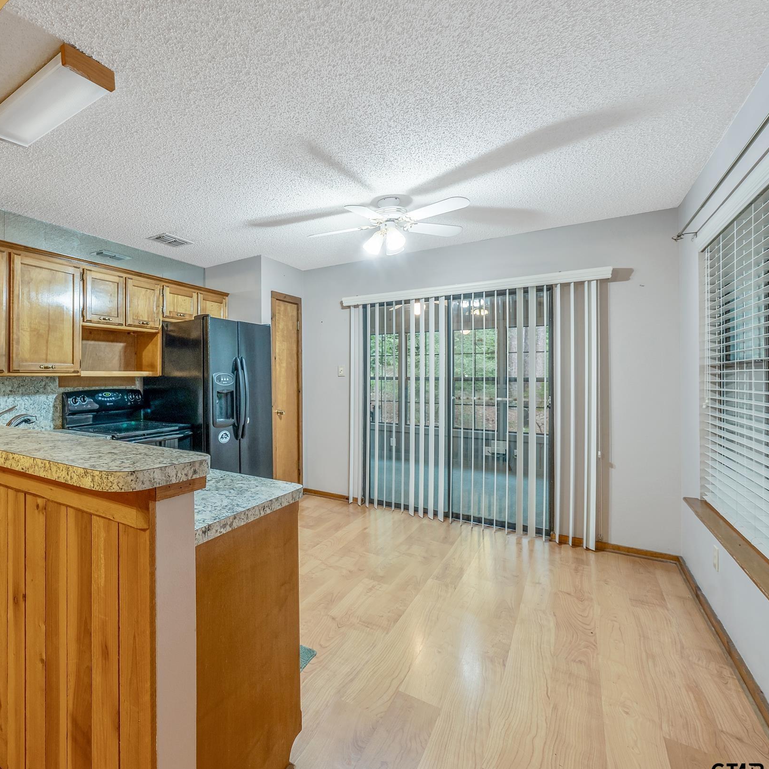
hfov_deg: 77.9
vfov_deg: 84.0
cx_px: 195
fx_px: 427
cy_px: 383
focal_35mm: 17
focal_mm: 13
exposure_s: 1/4
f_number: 8
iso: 800
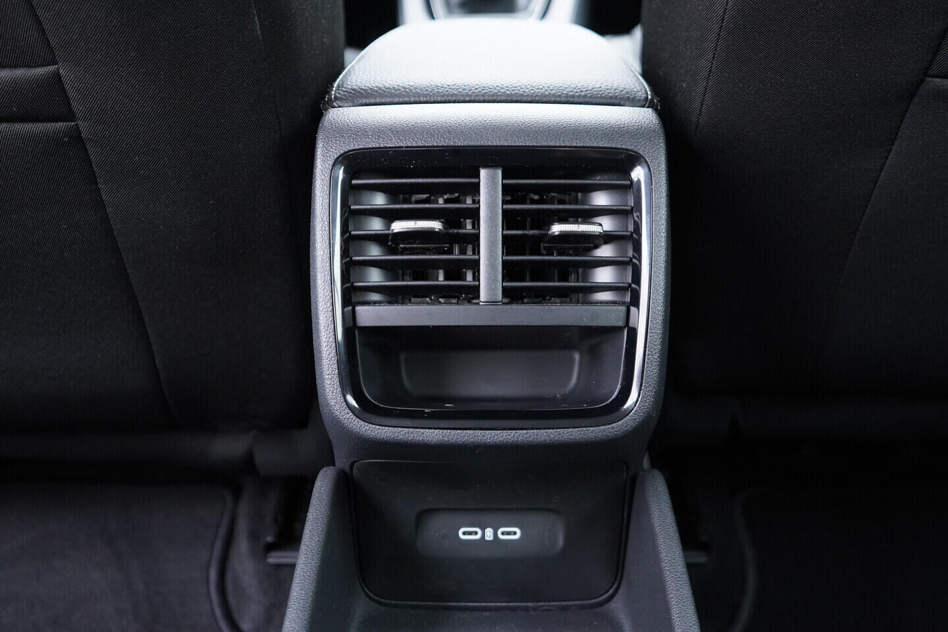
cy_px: 316
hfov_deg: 53.1
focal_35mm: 36
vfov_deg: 36.9
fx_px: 948
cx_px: 474
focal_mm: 24
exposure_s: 1/40
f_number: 2.8
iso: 1250
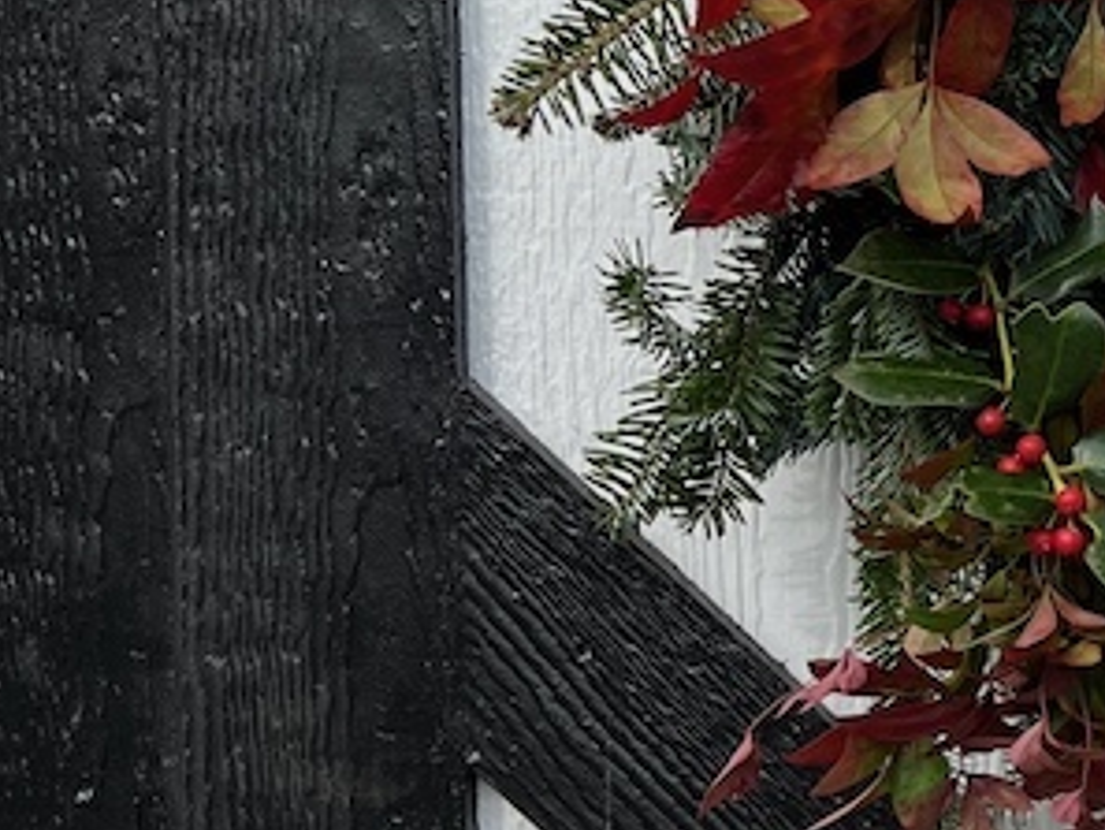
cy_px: -4
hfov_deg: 24.2
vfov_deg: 20.4
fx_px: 2235
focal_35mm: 70
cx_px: 1444
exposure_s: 1/2165
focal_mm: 5.7
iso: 50
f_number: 1.5
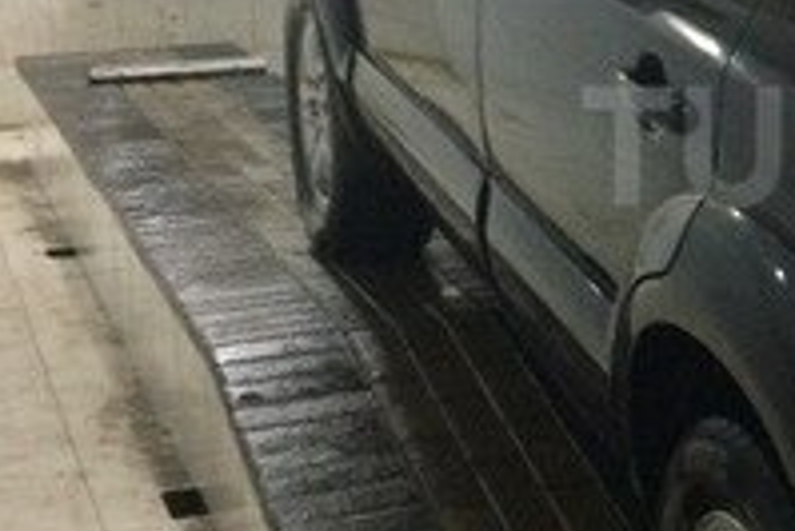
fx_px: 2210
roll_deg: -0.3
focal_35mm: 100
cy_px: 146
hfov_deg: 19.1
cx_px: 991
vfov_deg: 13.7
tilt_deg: -10.5
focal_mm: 4.15
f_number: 2.2
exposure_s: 1/20
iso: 320
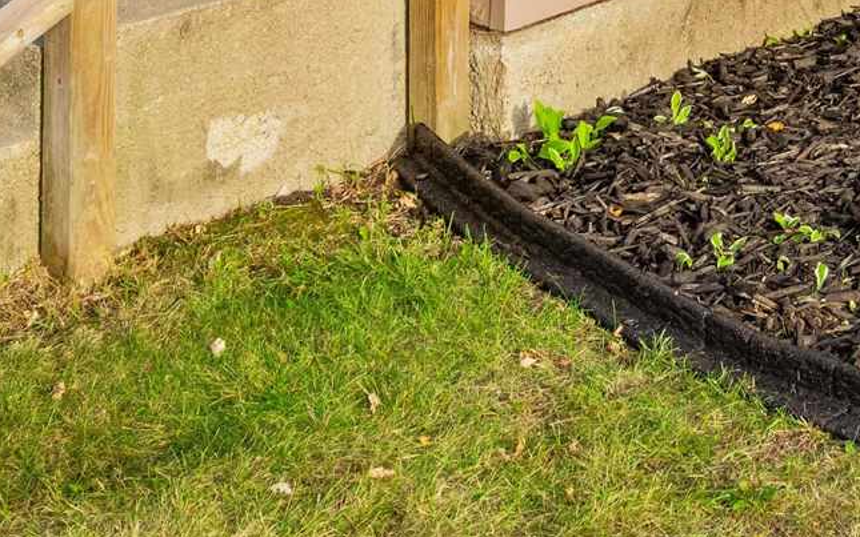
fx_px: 2390
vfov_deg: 10.8
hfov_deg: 19.3
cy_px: -780
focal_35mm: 102
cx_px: 1012
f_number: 8
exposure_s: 1/160
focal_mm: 21
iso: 320
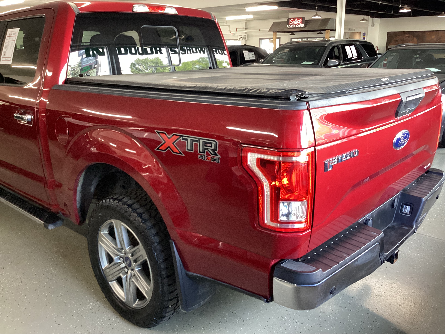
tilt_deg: -17.2
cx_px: 222
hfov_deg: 58.4
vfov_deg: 45.4
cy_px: 167
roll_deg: +0.6
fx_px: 399
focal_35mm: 31
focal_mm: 3.3
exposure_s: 1/60
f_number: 2.4
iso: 250
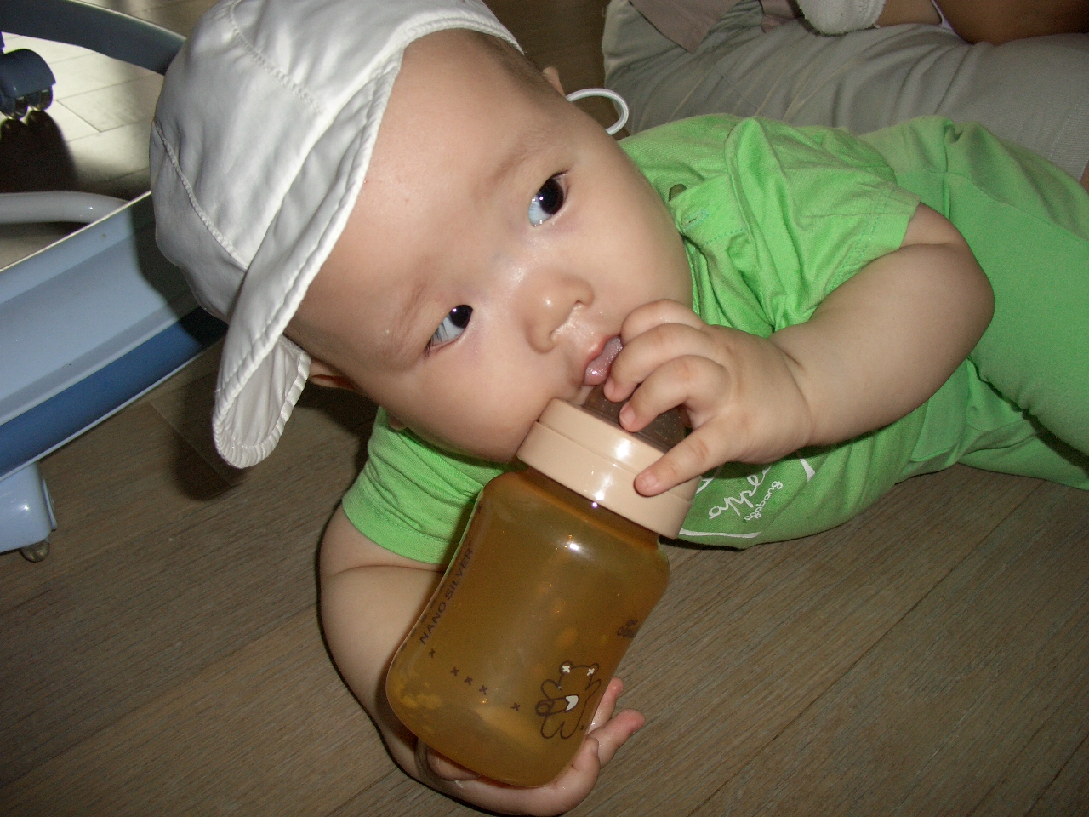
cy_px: 408
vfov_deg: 42.9
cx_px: 544
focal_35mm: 33
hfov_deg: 55.4
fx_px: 1038
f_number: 2.8
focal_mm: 7.1
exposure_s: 1/60
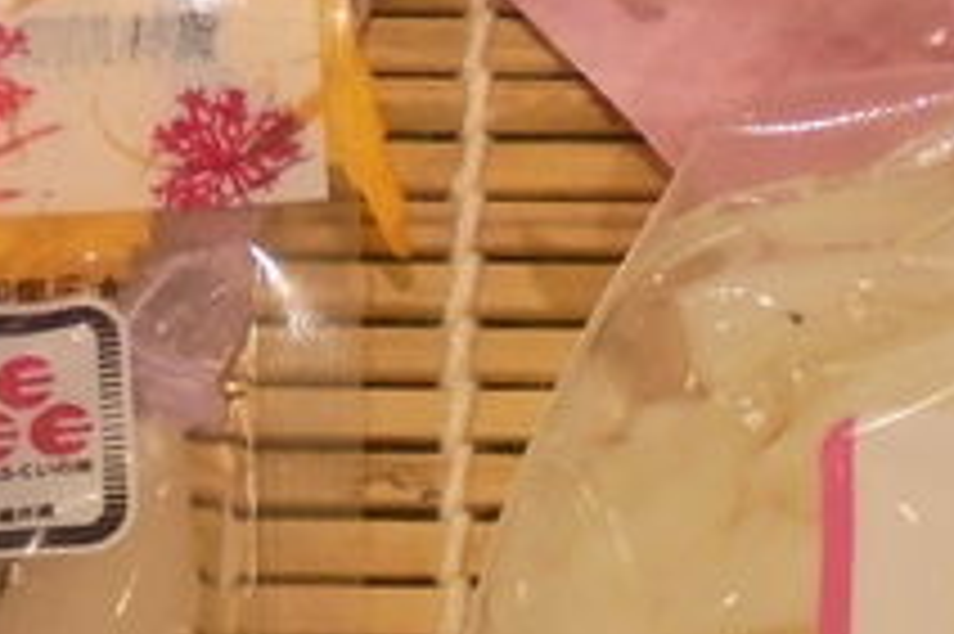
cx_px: 281
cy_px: 785
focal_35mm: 104
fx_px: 2754
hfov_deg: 19.6
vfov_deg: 12.8
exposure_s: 1/125
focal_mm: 4.6
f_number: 3.5
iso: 400
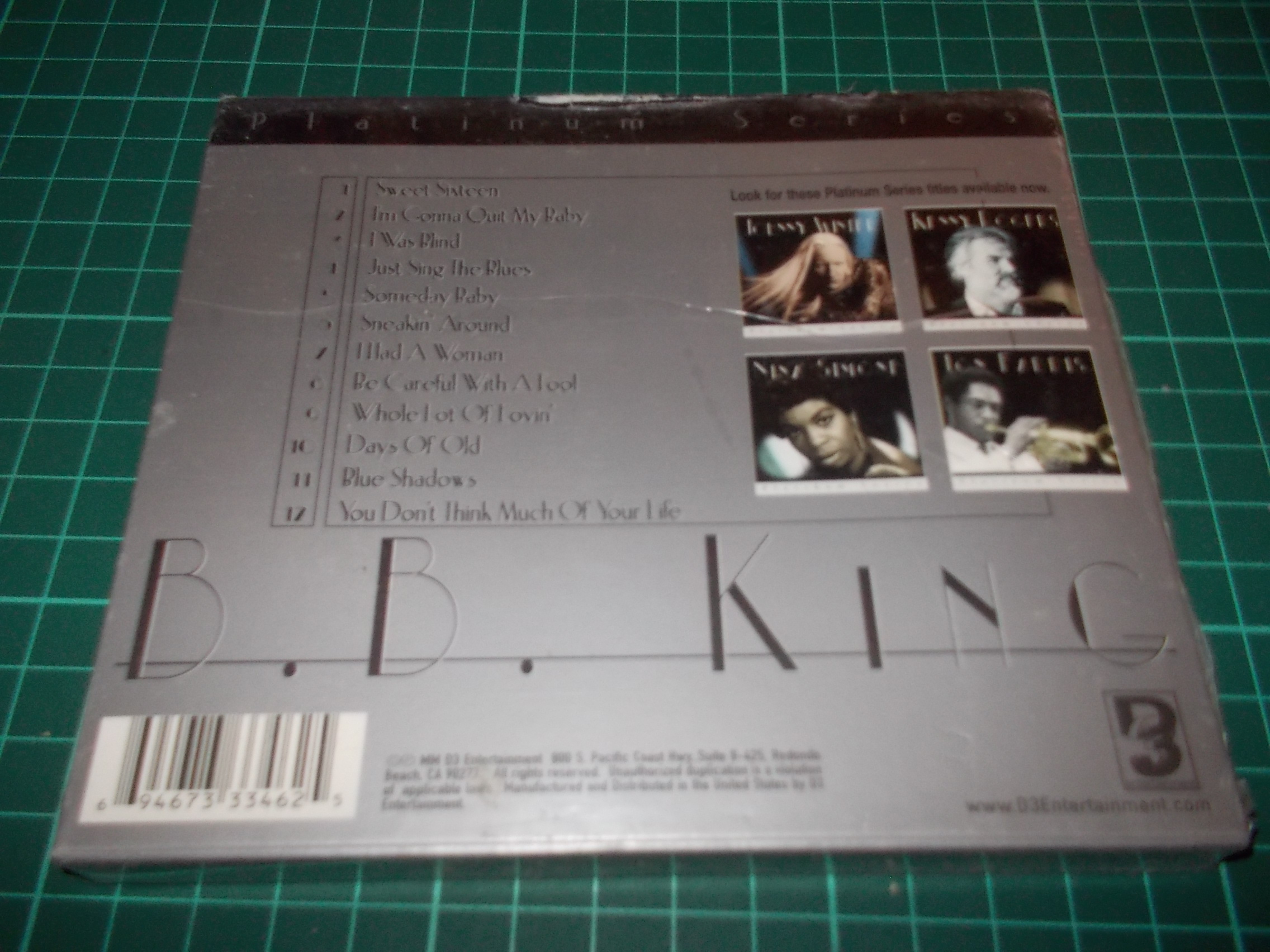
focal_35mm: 29
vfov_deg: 48.2
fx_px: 1064
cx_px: 635
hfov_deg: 61.7
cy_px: 476
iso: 200
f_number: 3.3
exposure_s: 1/30
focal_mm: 4.1
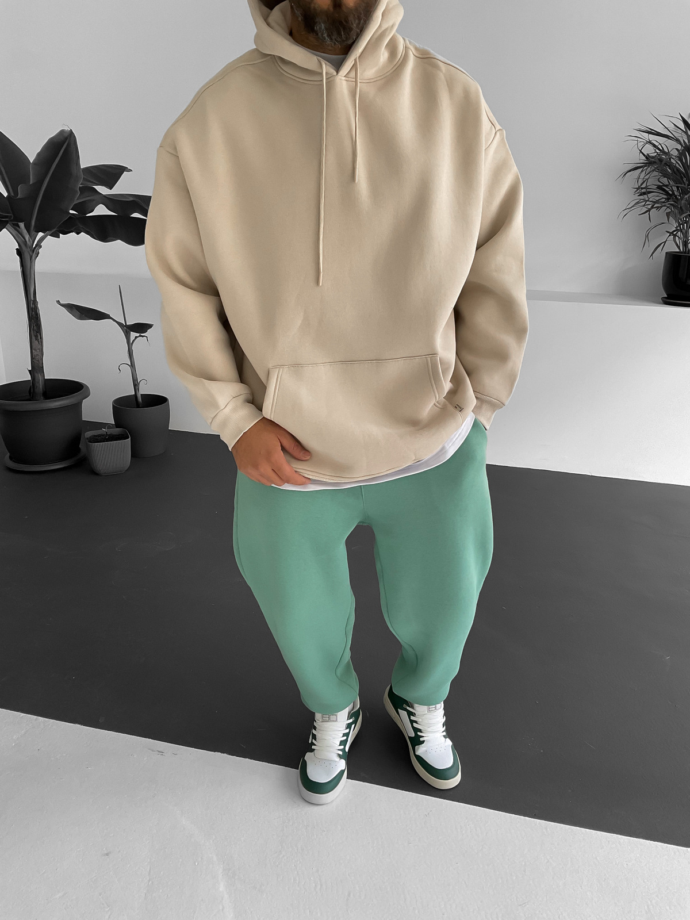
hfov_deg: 48.2
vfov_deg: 61.7
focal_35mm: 29
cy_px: 460
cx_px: 345
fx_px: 771
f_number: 1.8
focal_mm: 3
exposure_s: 1/120
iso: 64
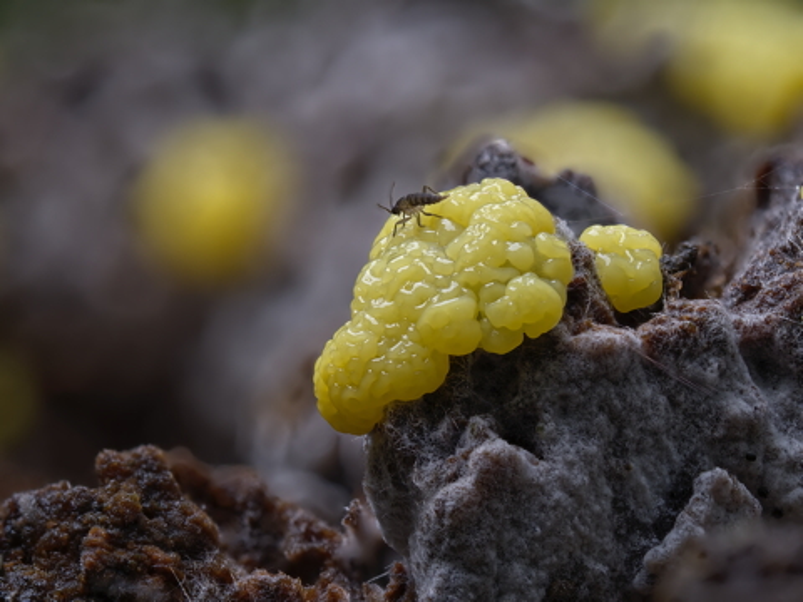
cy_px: 301
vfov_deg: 12.3
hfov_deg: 16.4
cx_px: 402
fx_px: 2784
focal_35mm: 120
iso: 200
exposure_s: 1/15
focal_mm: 60
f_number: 5.6
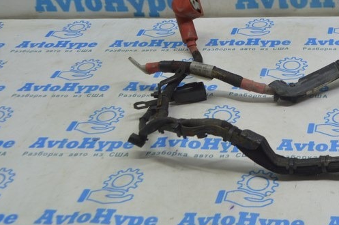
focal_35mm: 68
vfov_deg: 19.9
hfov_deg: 27.9
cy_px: 68
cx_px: 342
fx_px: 639
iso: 400
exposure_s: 1/40
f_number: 5.6
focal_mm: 22
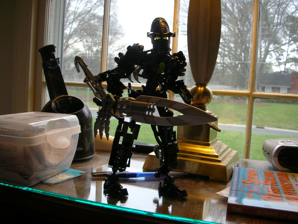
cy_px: 112
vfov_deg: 40.7
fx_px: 301
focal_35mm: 35
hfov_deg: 52.6
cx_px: 149
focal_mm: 5.8
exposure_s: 1/34.8
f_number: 3
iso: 50
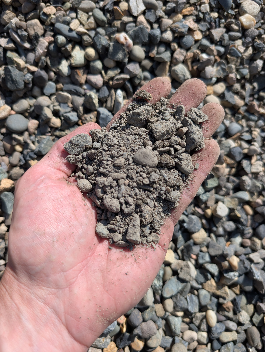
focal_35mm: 24
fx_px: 244
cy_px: 176
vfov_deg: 71.5
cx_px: 132
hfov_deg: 56.9
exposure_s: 1/1176
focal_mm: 6.9
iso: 21
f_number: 1.68
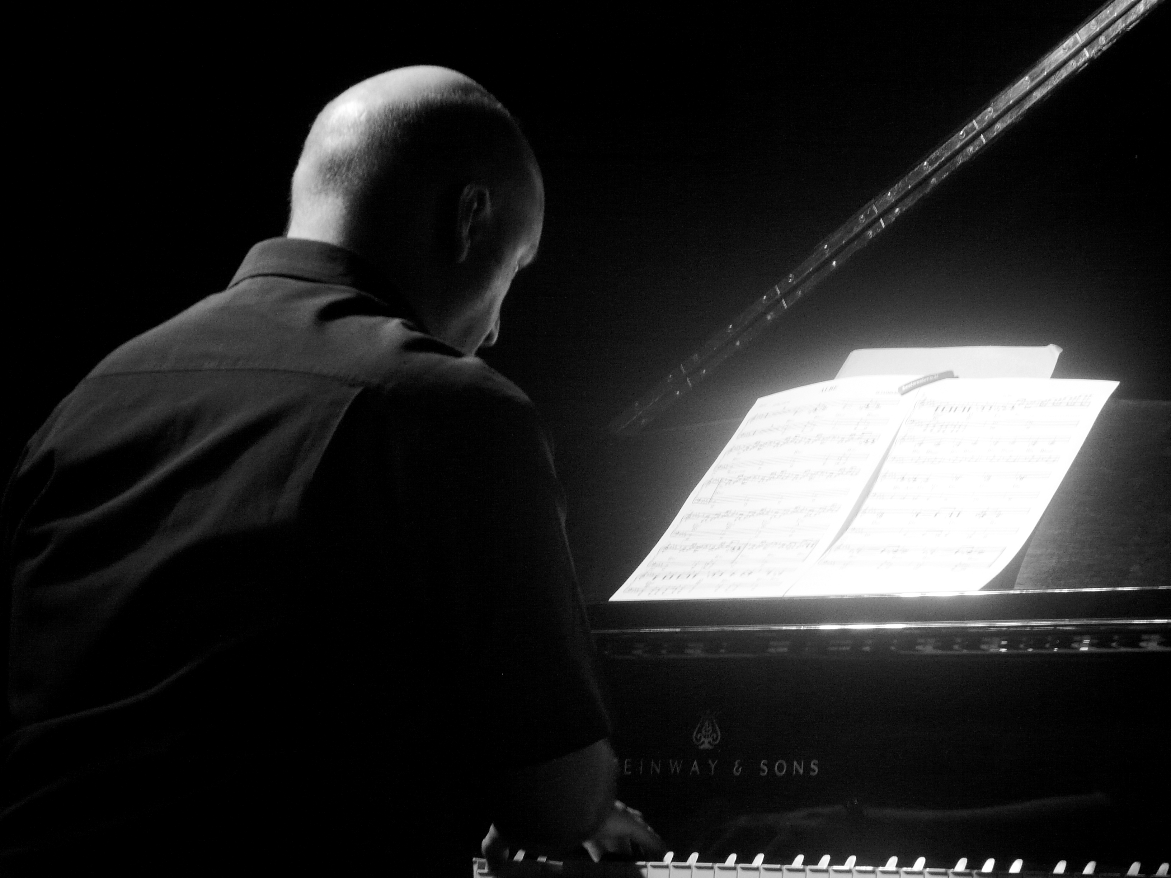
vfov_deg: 10.3
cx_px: 586
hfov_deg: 13.7
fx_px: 4871
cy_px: 439
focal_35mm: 144
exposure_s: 1/30
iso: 200
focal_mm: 23.7
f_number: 3.6
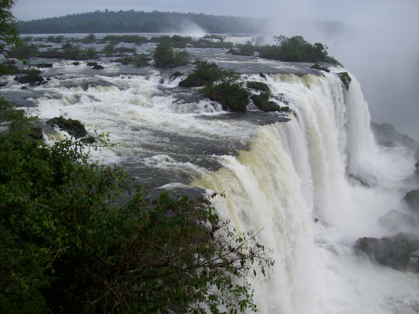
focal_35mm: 36
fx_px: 436
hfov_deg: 51.4
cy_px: 157
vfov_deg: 39.6
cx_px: 210
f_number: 2.7
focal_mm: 6
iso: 80
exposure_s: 1/557
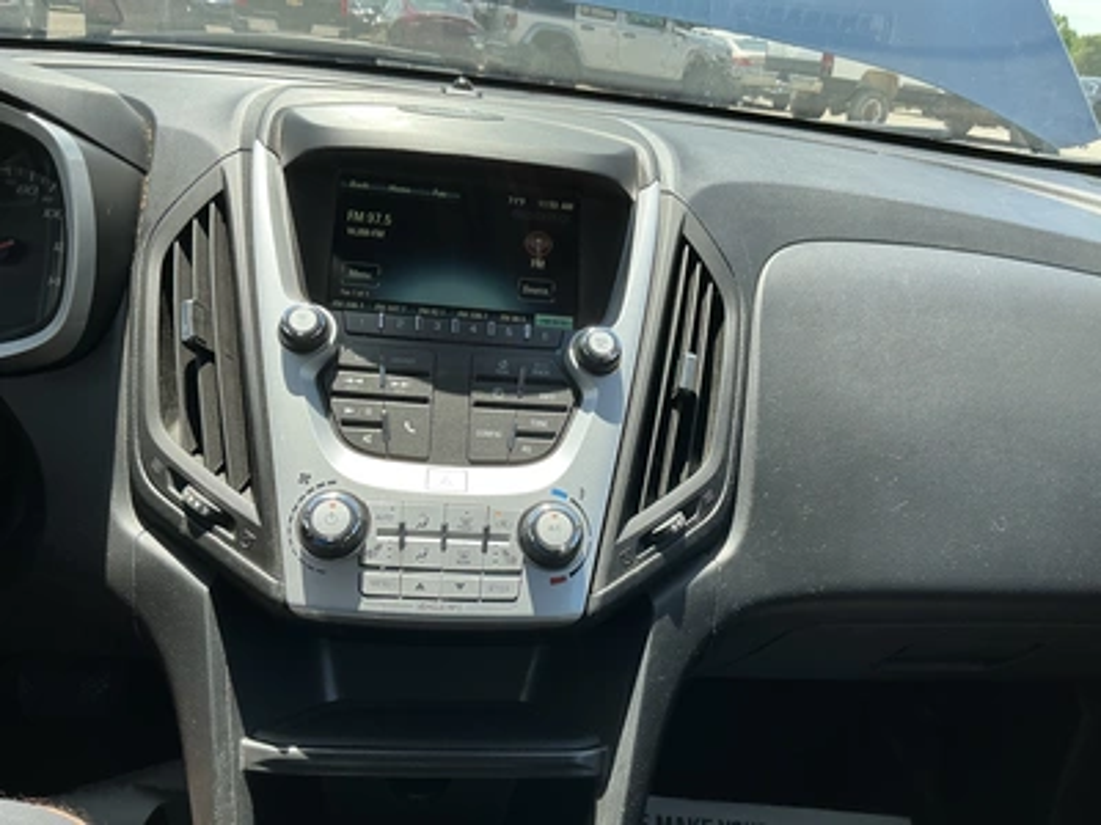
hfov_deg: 63.4
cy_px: 412
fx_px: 891
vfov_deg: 49.7
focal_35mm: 28
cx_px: 550
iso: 25
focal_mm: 3
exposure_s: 1/372
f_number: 1.8
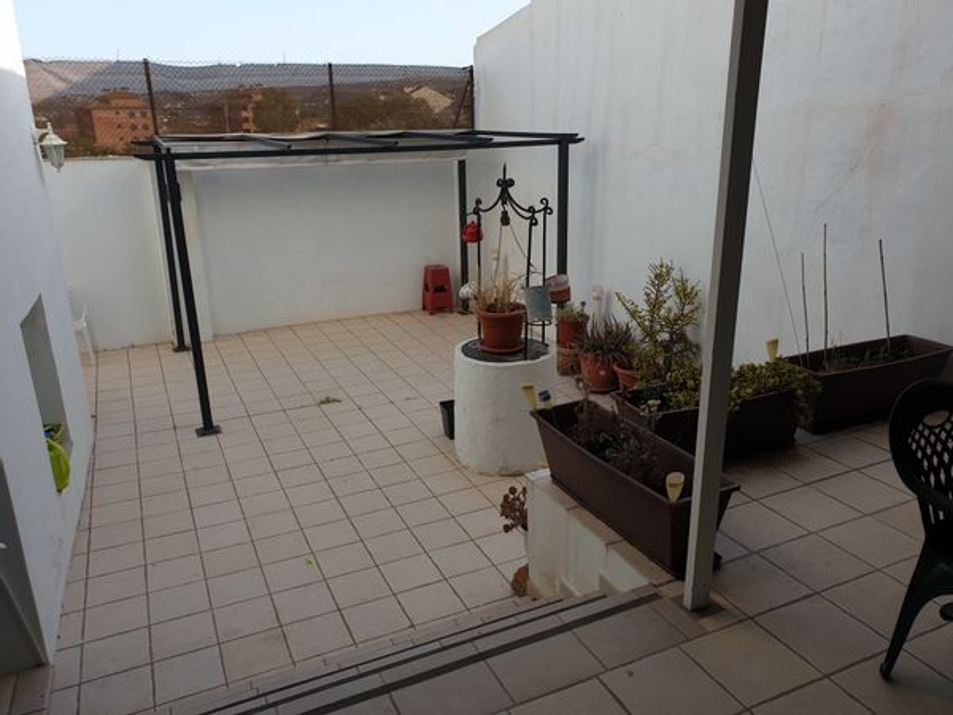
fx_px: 716
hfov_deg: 67.3
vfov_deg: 53.1
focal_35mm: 26
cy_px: 358
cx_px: 476
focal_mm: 4.3
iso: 50
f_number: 2.4
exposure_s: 1/602
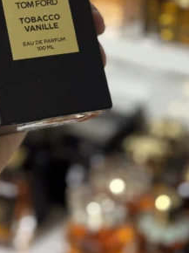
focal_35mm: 95
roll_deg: -0.1
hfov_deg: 15.5
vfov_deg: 20.3
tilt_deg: -21.8
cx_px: 49
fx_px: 693
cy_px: 25
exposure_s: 1/50
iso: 250
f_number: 1.78
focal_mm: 6.76
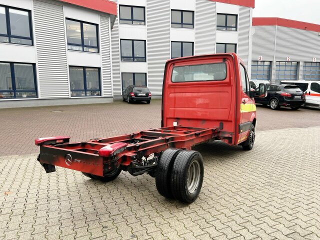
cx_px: 160
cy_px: 120
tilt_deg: -8.3
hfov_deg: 67.3
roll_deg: +0.4
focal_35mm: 26
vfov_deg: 53.1
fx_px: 240
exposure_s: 1/194
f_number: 1.5
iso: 40
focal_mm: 5.7
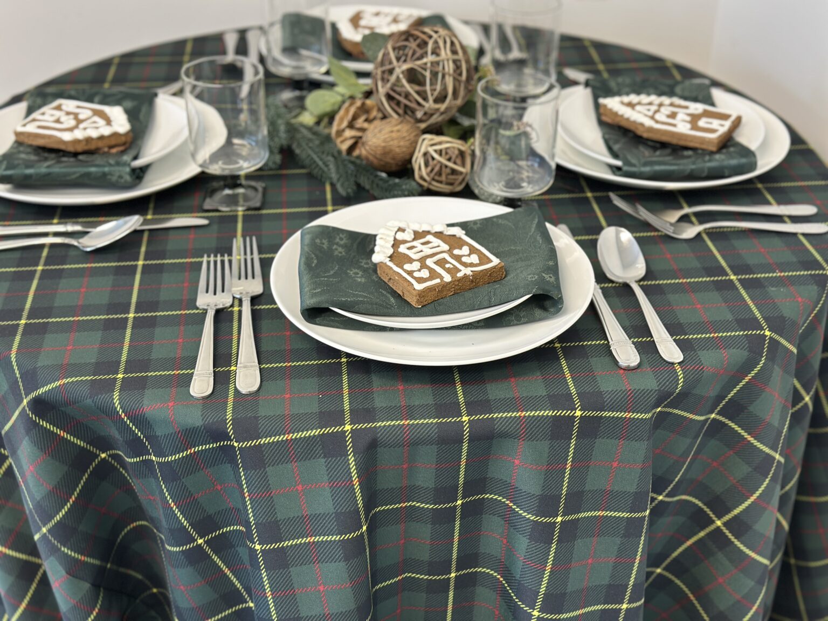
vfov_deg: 30.3
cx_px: 414
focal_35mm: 48
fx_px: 1148
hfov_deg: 39.7
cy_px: 310
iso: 125
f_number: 1.78
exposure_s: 1/60
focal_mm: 6.86
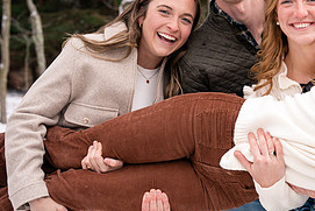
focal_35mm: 109
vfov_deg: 12.6
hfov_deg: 18.2
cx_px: 318
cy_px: 107
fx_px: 954
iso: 400
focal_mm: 51
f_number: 4.5
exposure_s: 1/250
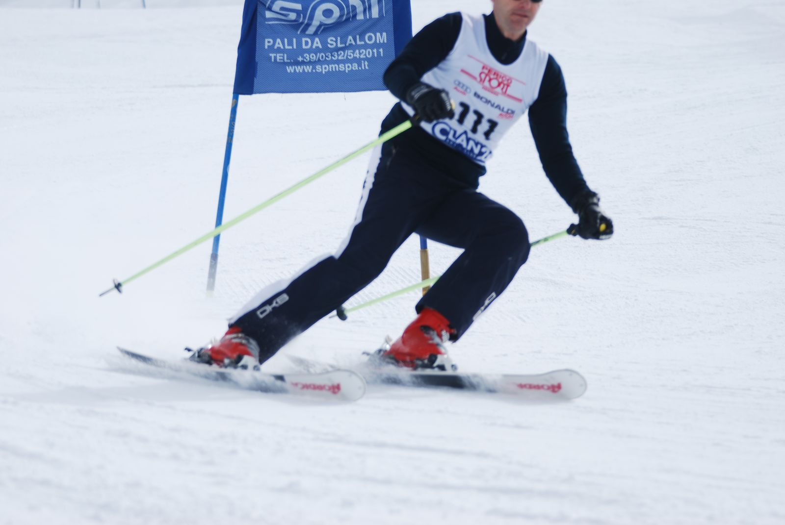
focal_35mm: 248
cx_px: 392
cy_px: 262
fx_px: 5403
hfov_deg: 8.3
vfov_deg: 5.6
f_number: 5.3
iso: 100
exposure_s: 1/1000
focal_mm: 165
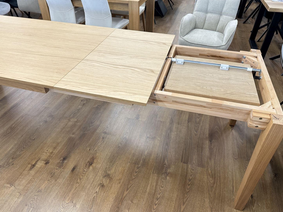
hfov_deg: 69.4
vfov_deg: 54.9
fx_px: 204
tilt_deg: -39.4
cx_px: 141
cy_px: 105
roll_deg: -1.0
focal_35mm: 25
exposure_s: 1/50
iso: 160
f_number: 1.78
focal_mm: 6.86
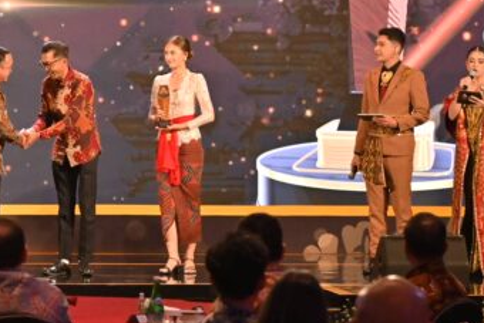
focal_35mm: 211
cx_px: -104
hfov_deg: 9.6
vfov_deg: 6.5
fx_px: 2838
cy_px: -2
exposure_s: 1/320
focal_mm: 70
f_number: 4
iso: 2000
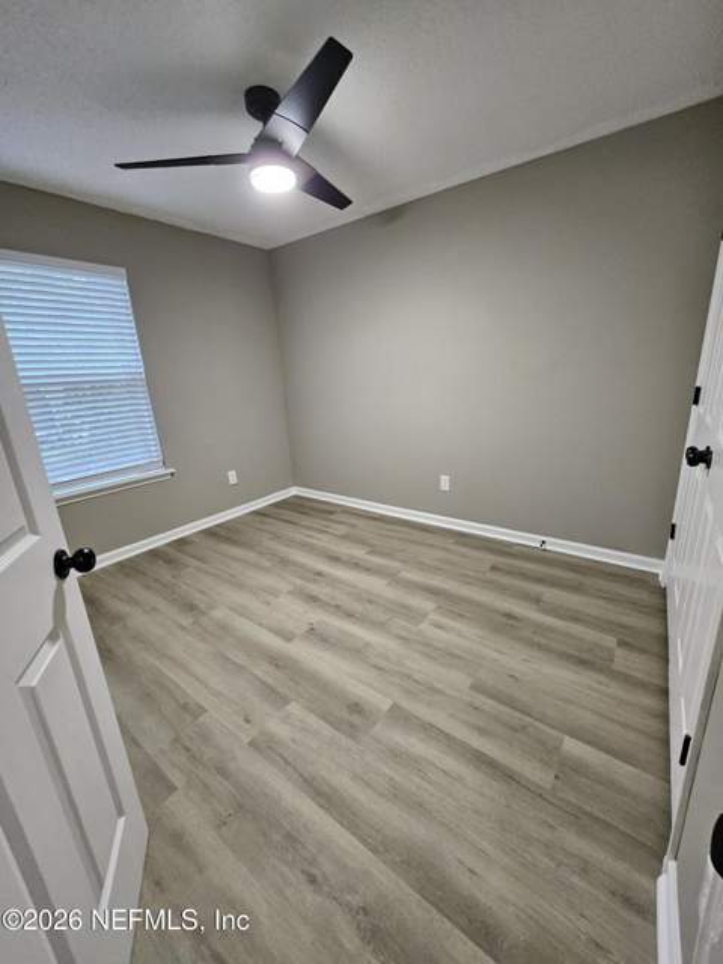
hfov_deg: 89.9
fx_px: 362
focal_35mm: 13
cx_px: 362
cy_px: 482
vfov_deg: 106.2
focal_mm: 1.74
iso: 250
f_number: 2.2
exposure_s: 1/60
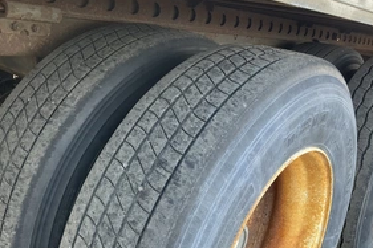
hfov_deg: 45.3
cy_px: 127
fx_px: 445
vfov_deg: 31.1
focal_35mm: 43
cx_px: 159
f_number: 1.8
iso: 50
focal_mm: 3
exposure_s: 1/122
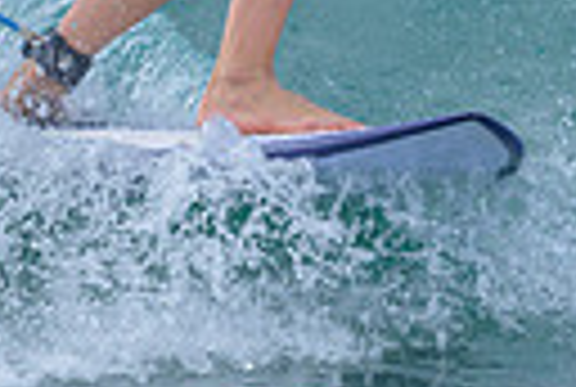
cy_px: -299
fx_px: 57927
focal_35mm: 3612
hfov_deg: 0.6
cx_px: 554
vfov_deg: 0.4
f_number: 6.3
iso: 560
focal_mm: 800
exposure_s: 1/2000
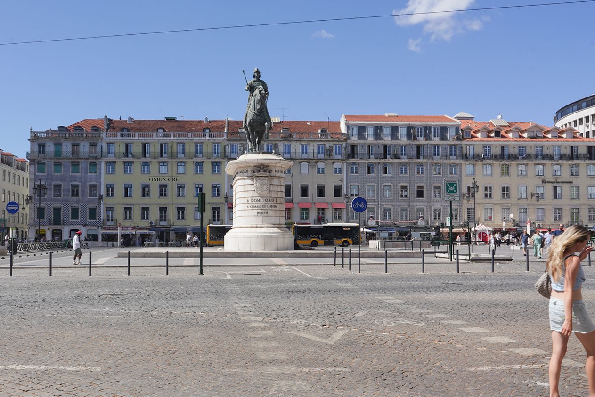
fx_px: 628
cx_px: 228
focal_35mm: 38
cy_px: 213
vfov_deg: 35.1
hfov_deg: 50.2
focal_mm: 24
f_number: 18
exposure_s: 1/100
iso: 100
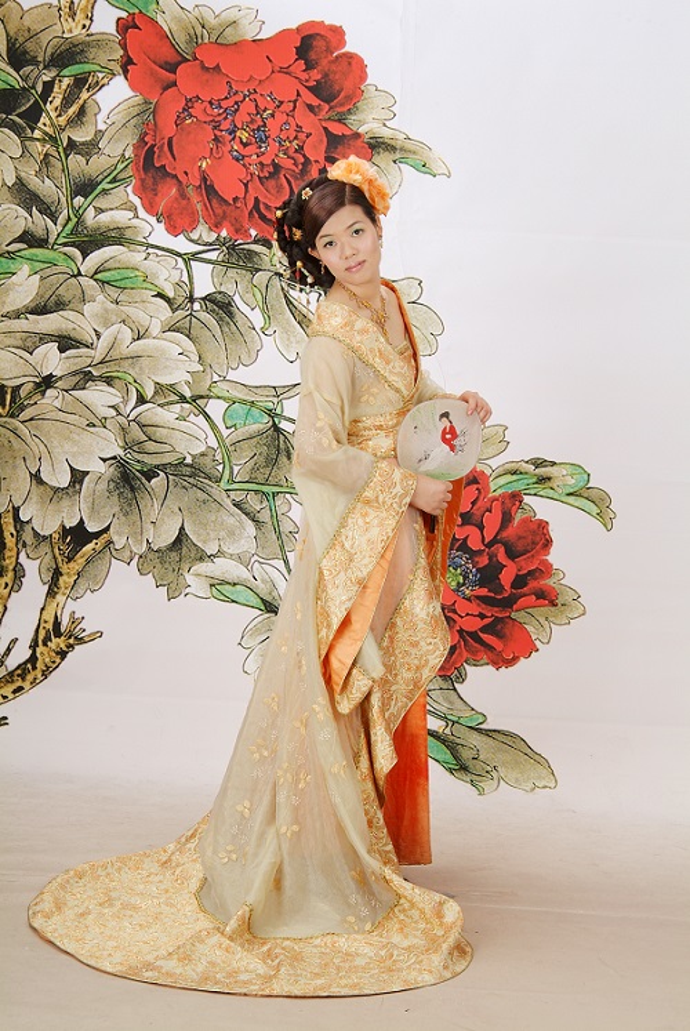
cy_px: 516
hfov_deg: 18.2
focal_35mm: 75
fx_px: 2150
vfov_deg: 27.0
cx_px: 345
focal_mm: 50
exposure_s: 1/125
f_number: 11
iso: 100
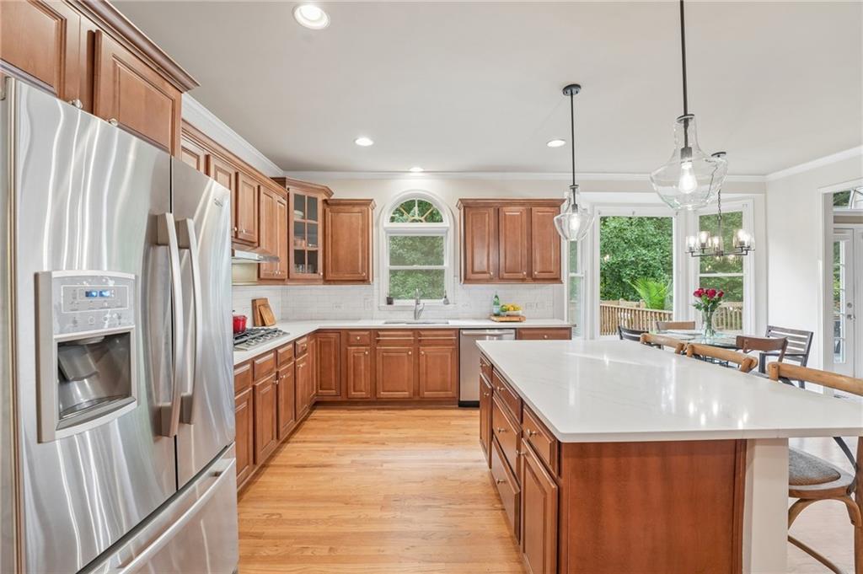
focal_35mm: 14
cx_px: 432
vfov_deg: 81.1
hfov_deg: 104.3
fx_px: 335
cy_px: 287
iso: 320
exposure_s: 1/6
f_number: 8
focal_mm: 14
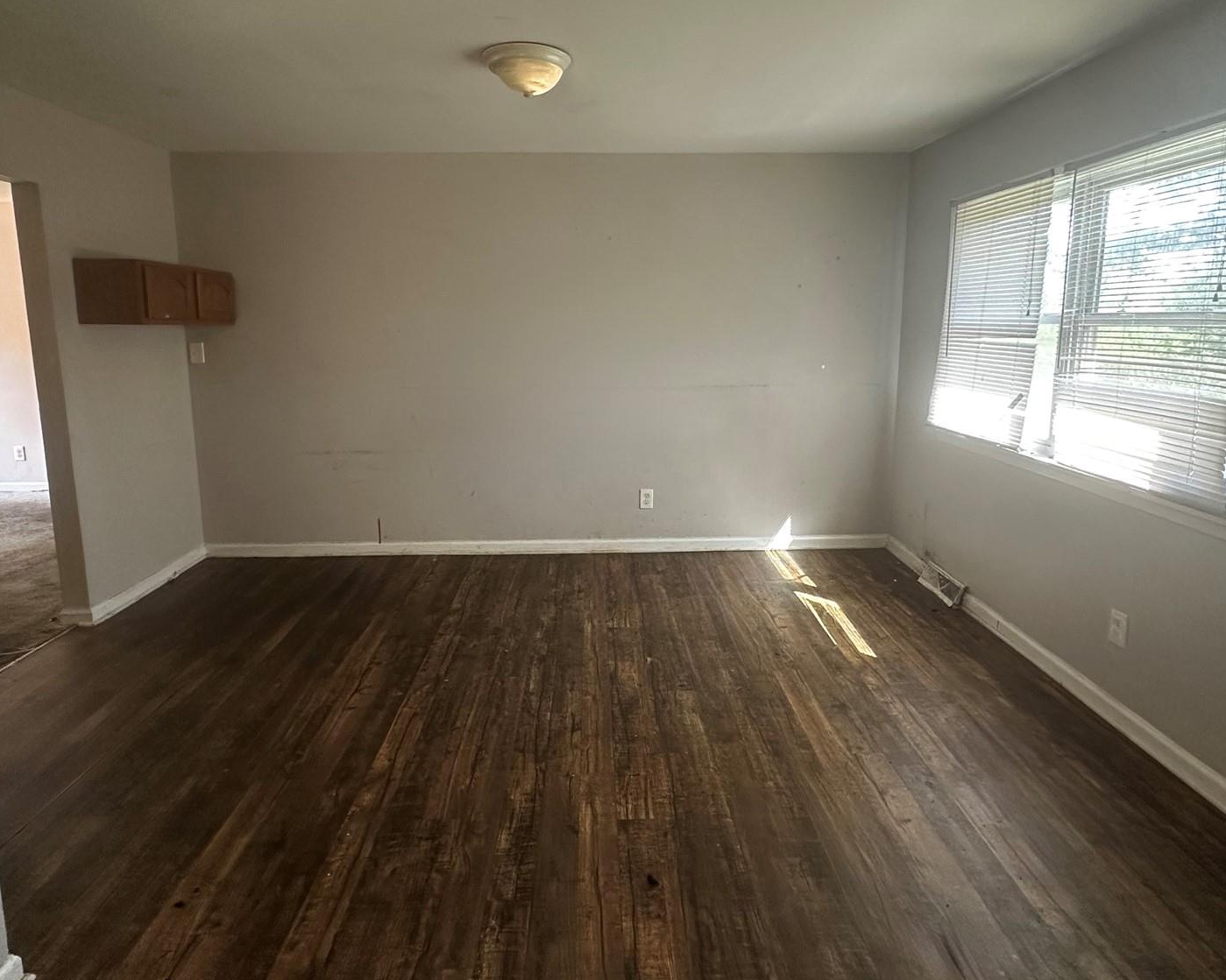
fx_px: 726
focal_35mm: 20
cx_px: 611
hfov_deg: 80.4
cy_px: 436
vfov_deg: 67.9
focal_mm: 2.22
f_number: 2.2
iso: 200
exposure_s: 1/60
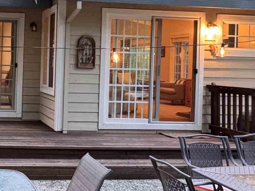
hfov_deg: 33.3
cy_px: 63
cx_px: -17
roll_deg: -2.2
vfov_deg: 28.4
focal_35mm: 51
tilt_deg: -1.2
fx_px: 376
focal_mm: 2.22
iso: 640
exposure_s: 1/60
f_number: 2.2
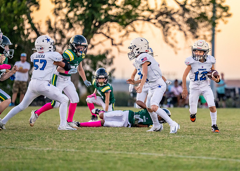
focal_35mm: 286
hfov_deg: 7.0
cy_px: 89
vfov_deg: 5.0
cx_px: 174
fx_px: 1949
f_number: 2.8
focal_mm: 200
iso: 2500
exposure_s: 1/1600
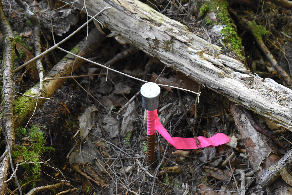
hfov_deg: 24.6
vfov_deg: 16.6
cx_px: 146
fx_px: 669
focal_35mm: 82
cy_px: 98
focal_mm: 55
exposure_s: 1/125
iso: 3200
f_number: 5.6
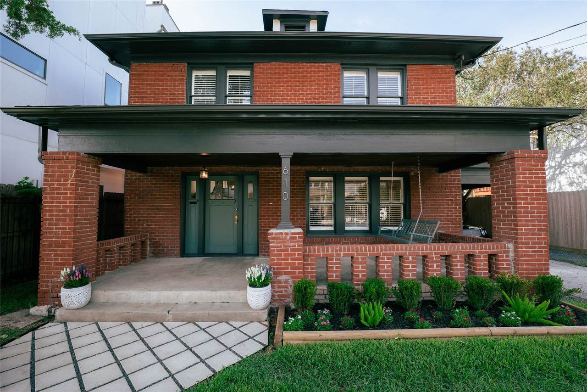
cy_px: 196
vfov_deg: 77.4
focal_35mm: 15
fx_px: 245
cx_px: 294
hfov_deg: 100.4
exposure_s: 1/80
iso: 125
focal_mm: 15
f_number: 8
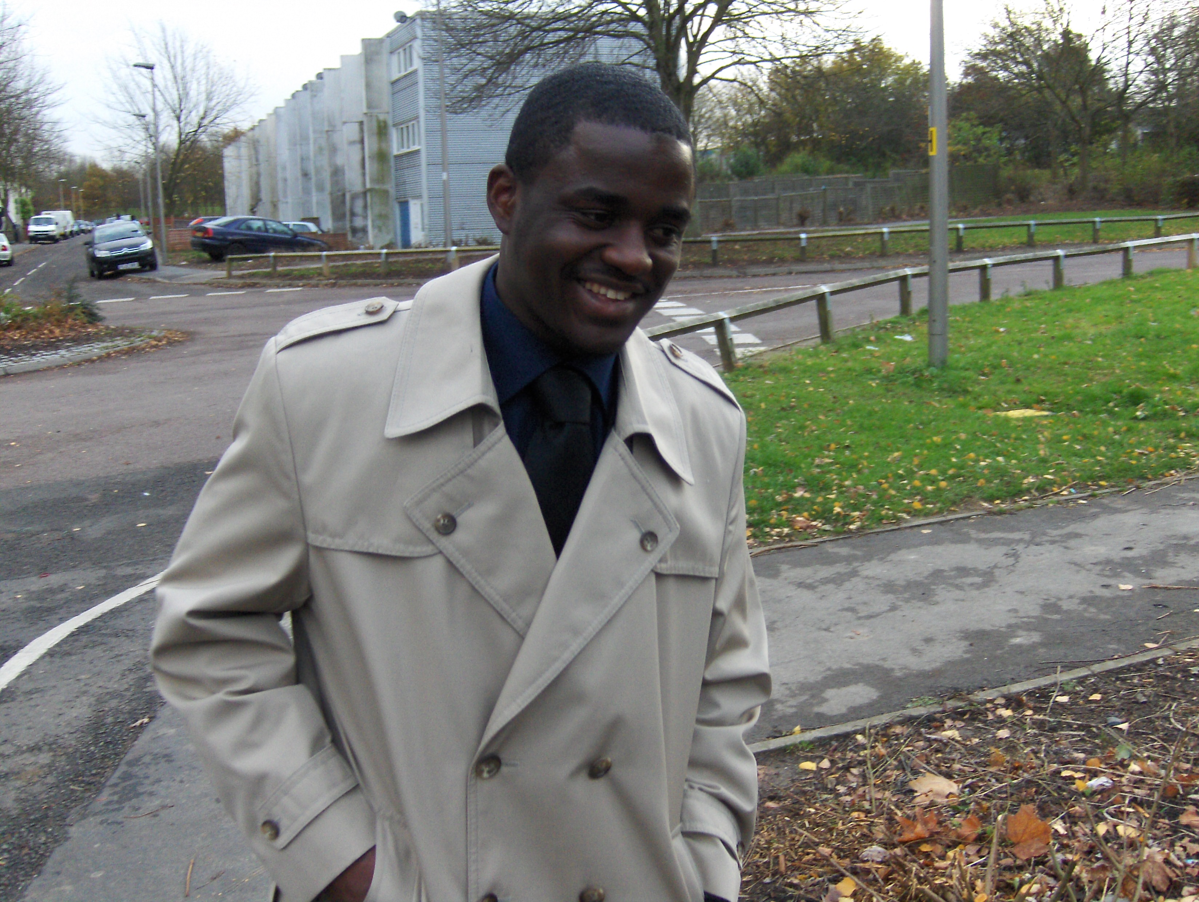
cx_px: 600
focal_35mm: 35
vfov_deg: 40.8
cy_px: 451
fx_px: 1214
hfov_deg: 52.6
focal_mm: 7.5
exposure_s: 1/95.1
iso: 200
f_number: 2.8
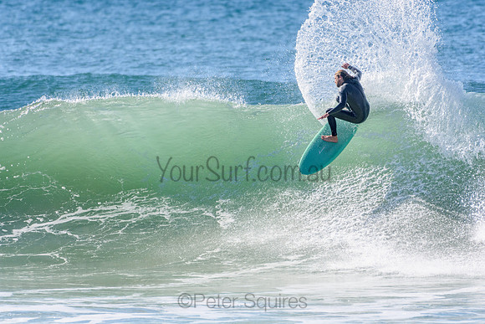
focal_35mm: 750
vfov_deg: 1.8
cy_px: 162
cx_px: 242
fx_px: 10106
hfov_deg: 2.7
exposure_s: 1/2000
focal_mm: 500
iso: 320
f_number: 5.6
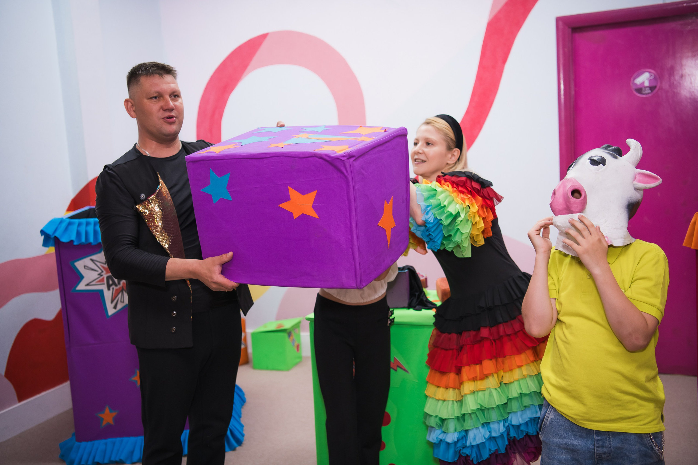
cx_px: 349
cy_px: 232
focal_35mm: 45
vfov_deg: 29.9
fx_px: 872
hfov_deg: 43.6
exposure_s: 1/160
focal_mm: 45
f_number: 2.8
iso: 500
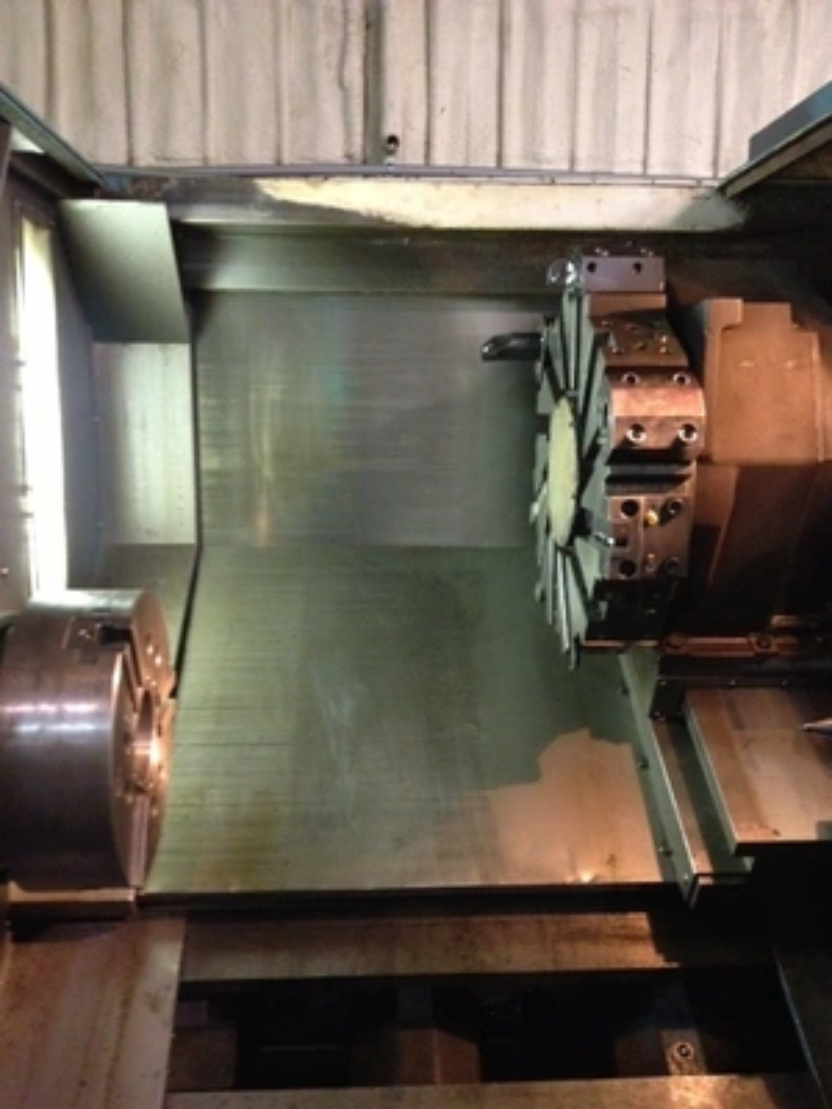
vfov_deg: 52.6
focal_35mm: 35
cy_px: 554
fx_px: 1122
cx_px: 416
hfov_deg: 40.7
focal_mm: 4.28
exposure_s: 1/15
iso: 500
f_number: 2.4
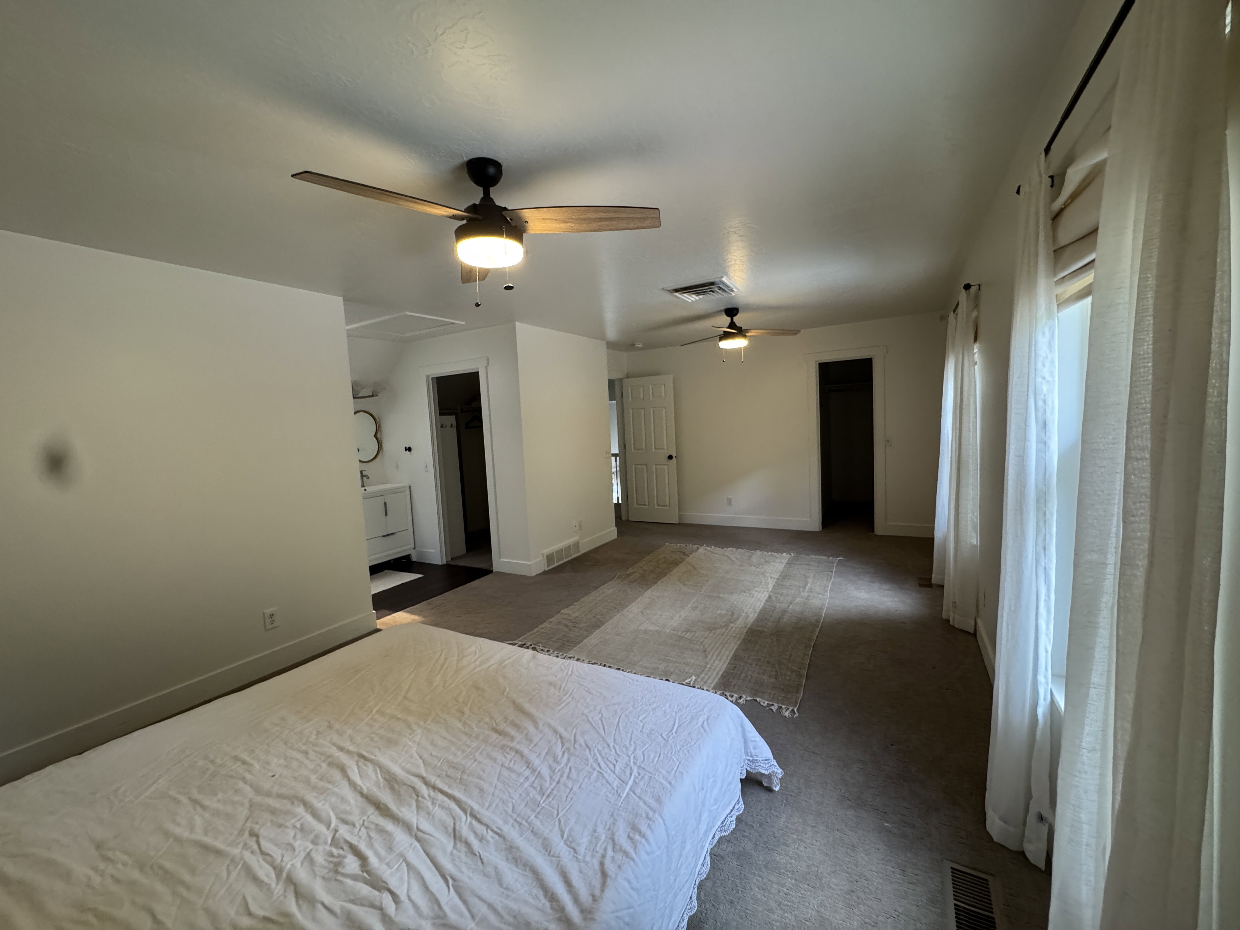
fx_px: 502
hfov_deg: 102.1
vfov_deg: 85.7
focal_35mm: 14
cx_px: 620
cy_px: 465
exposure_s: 1/120
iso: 320
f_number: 2.2
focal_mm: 2.22
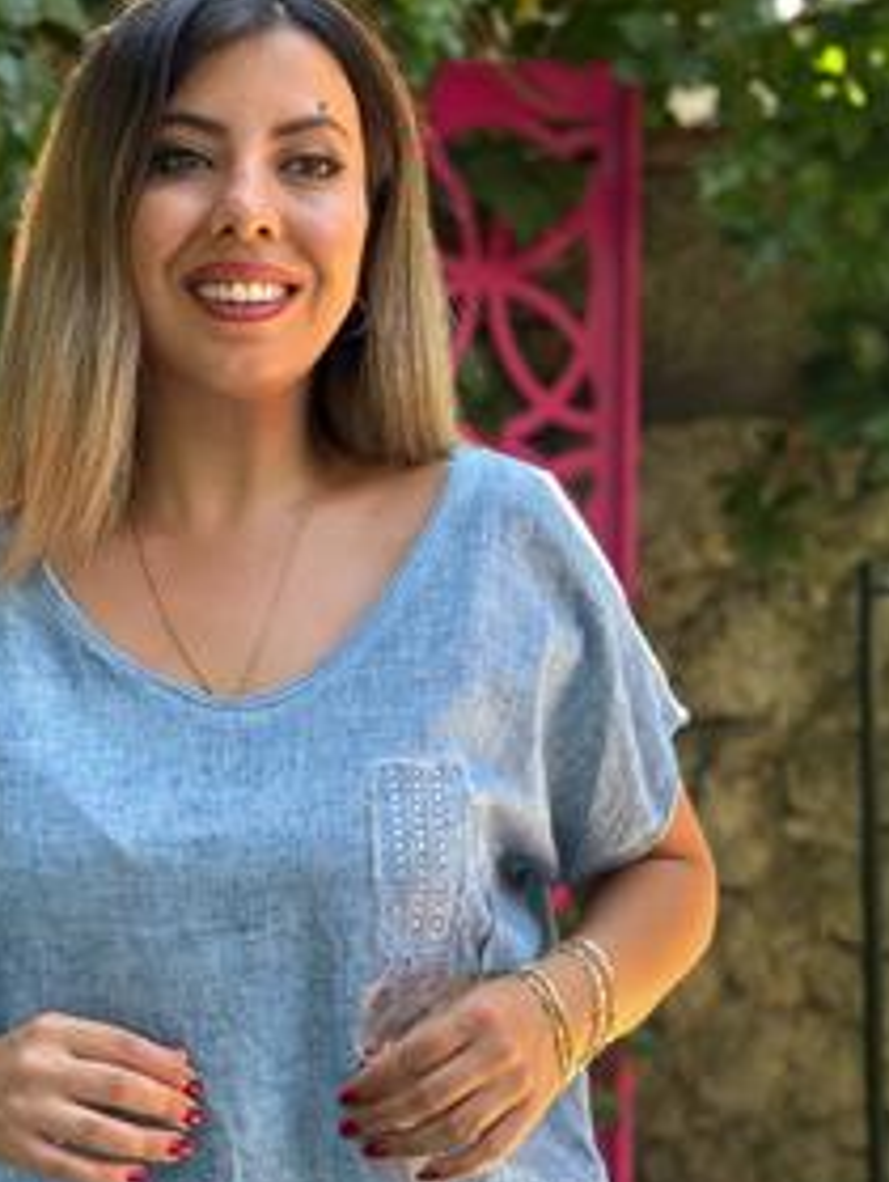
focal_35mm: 71
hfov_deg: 20.7
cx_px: 292
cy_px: 799
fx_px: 2426
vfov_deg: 27.2
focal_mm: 6.76
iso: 50
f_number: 1.78
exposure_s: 1/122
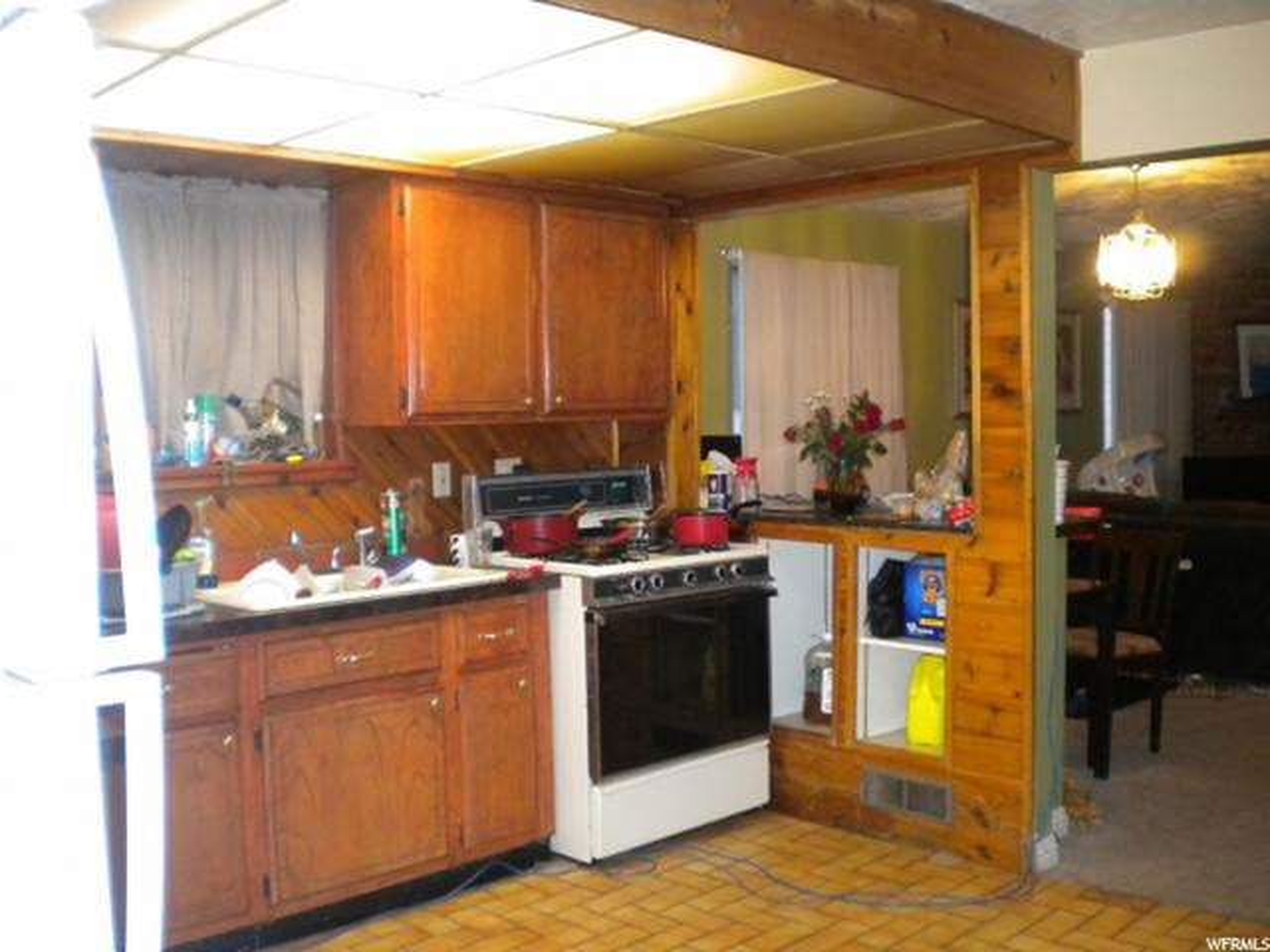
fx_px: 1284
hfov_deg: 52.6
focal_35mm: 35
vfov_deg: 40.7
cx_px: 635
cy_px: 476
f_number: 3.1
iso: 441
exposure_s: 1/30
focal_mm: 6.3
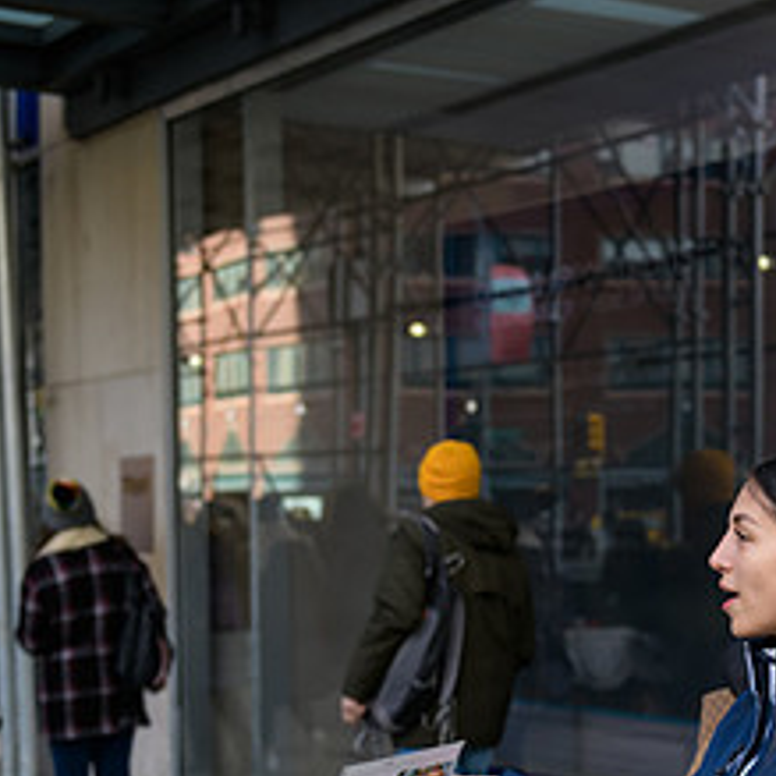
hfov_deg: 20.6
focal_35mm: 81
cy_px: 625
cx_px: 797
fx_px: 2054
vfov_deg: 21.1
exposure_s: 1/1000
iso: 400
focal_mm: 36
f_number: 3.2
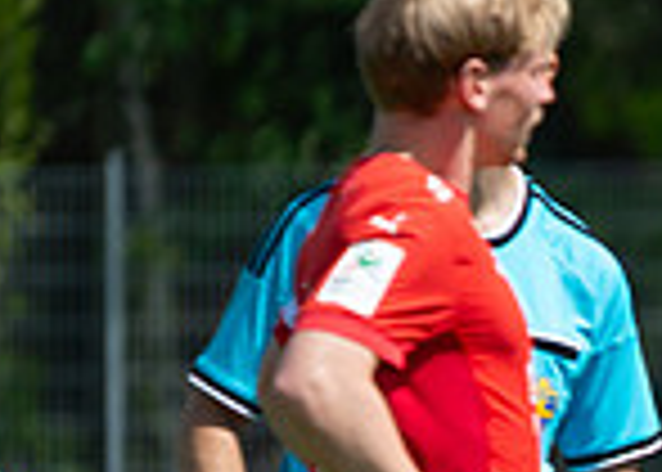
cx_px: 1195
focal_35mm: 1120
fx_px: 21058
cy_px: 617
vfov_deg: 1.3
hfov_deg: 1.8
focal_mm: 200
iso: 100
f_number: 3.2
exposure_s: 1/2000
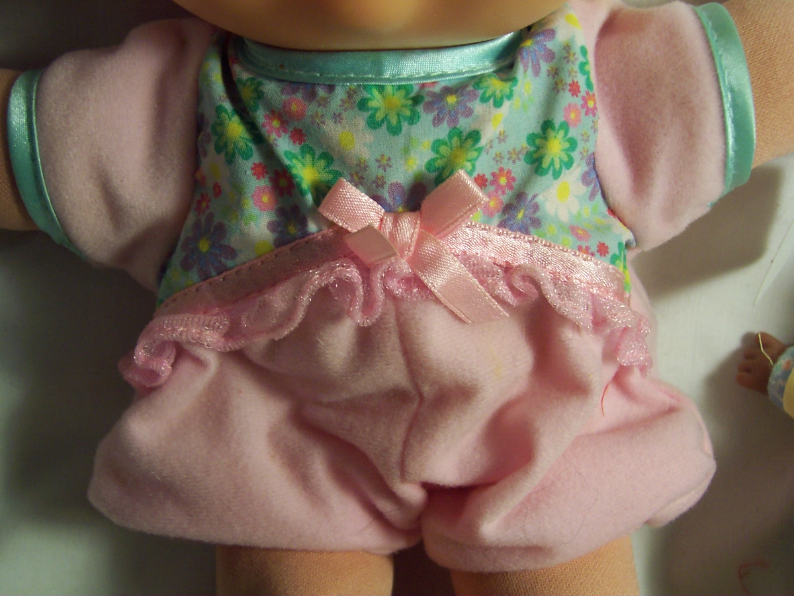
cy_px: 298
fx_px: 849
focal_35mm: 37
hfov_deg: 50.1
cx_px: 397
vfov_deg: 38.7
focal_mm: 5.6
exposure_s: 1/125
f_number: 2.8
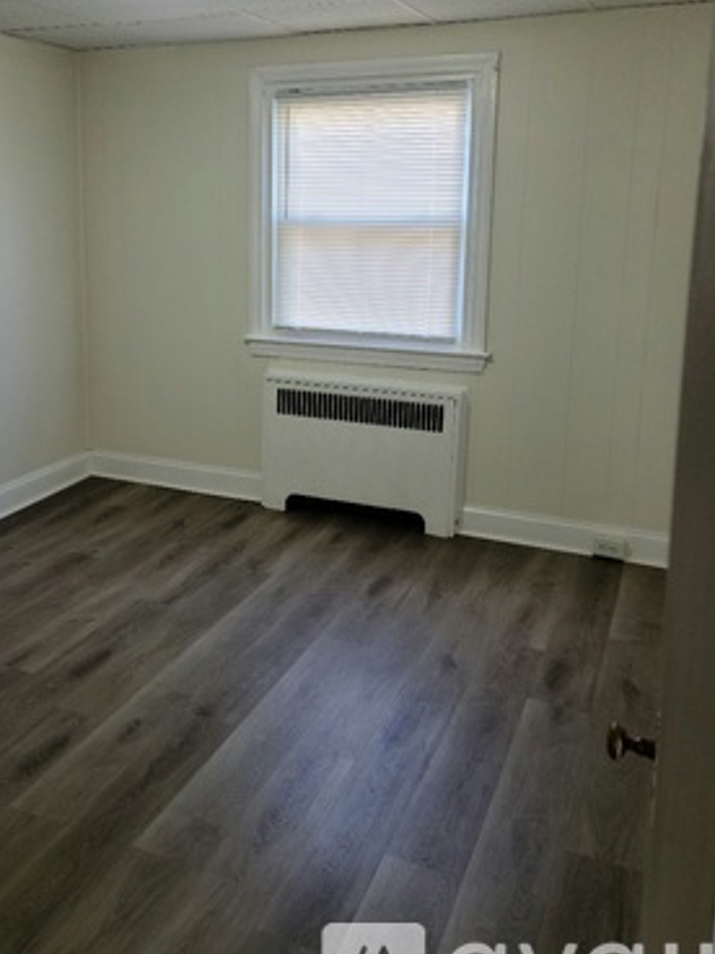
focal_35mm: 34
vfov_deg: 53.6
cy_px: 378
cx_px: 255
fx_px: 936
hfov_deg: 41.4
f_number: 1.8
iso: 50
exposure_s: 1/60.2
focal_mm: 7
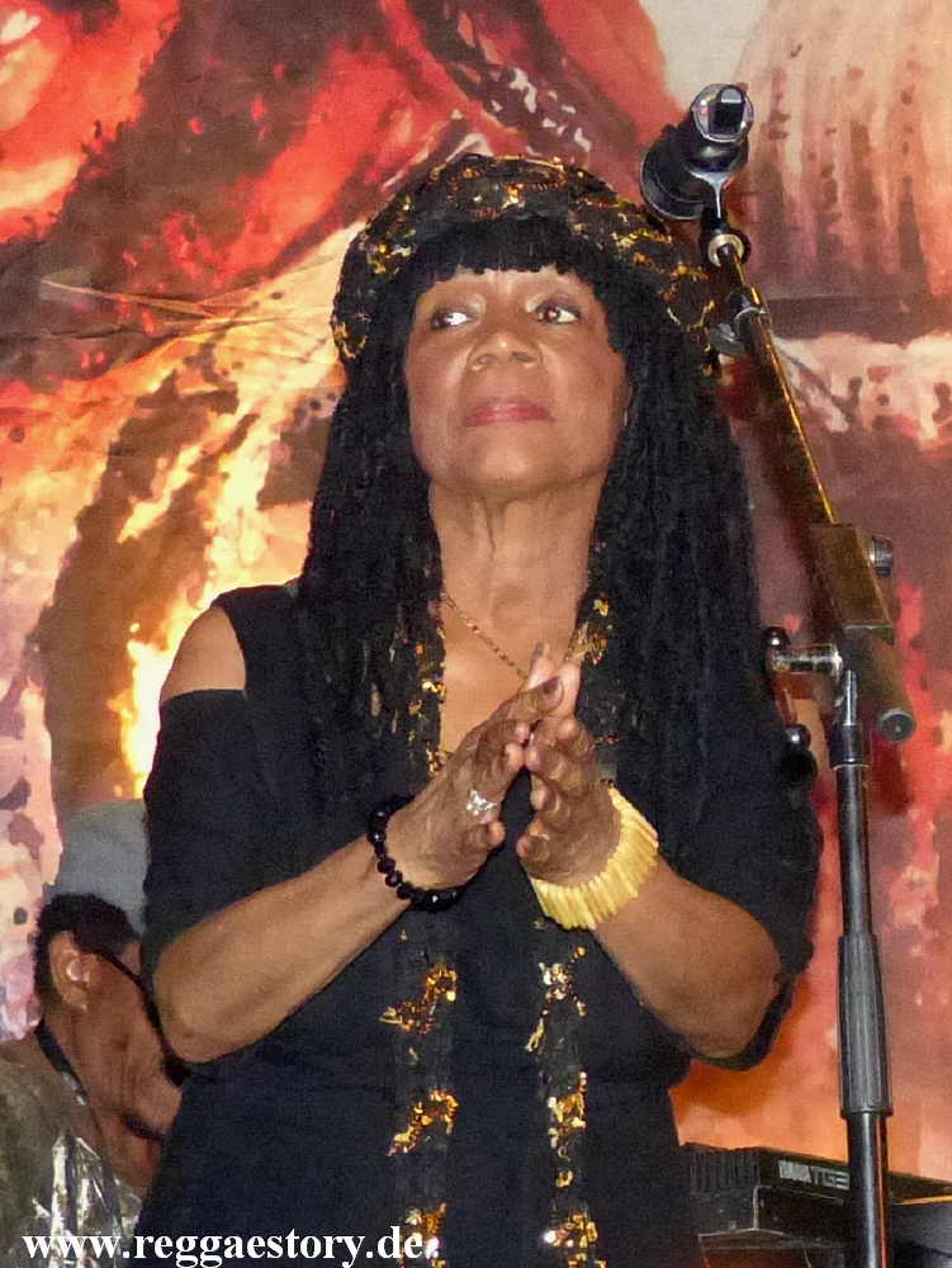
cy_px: 634
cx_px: 476
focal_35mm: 78
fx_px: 2858
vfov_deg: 25.0
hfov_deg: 18.9
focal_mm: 14
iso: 1250
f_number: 2.8
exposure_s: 1/160
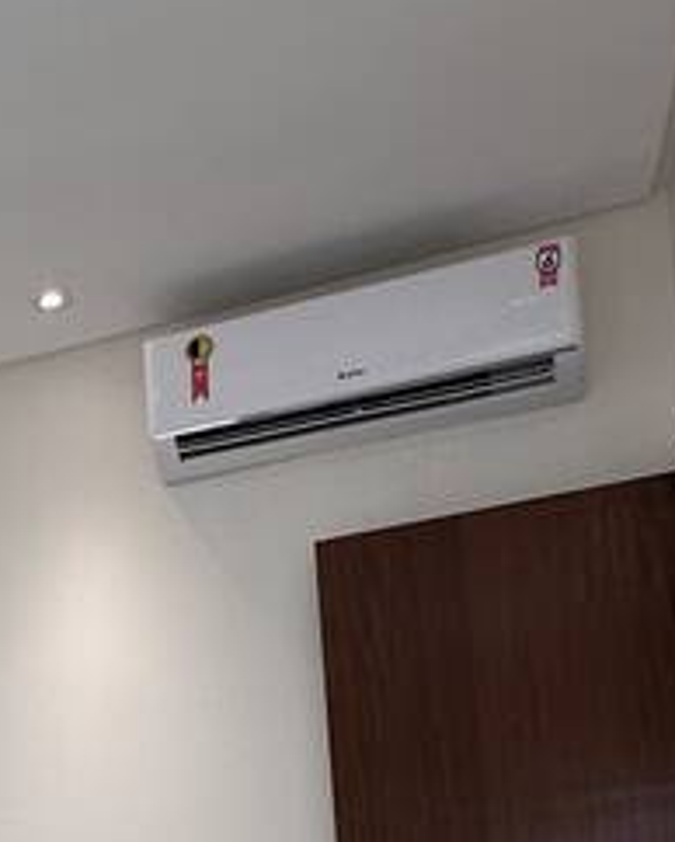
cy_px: 950
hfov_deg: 21.1
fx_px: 1521
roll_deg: +1.1
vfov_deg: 27.9
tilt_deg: +4.3
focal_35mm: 61
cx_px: -344
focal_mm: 2.22
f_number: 2.2
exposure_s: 1/120
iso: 160
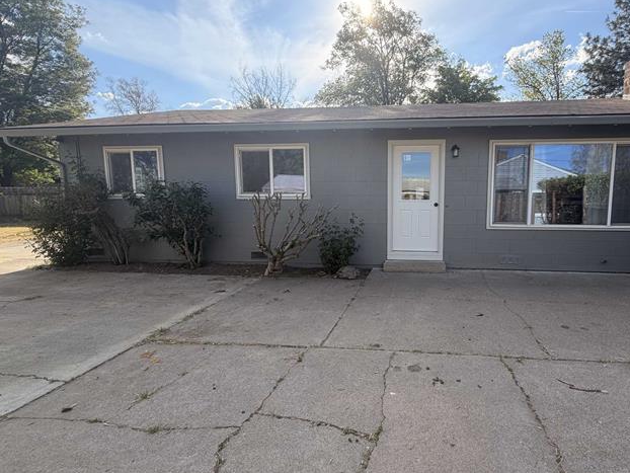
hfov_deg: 86.2
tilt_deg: -5.8
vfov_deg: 71.6
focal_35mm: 18
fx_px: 328
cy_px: 235
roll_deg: -0.5
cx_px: 389
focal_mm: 2.22
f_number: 2.2
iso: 40
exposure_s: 1/770
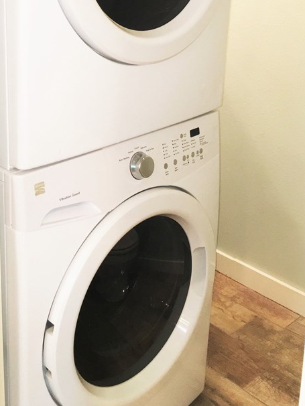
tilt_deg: -13.6
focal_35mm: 49
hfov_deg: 29.4
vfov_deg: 37.3
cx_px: 94
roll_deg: -0.6
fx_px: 575
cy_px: 72
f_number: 2.2
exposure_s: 1/30
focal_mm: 4.15
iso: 50
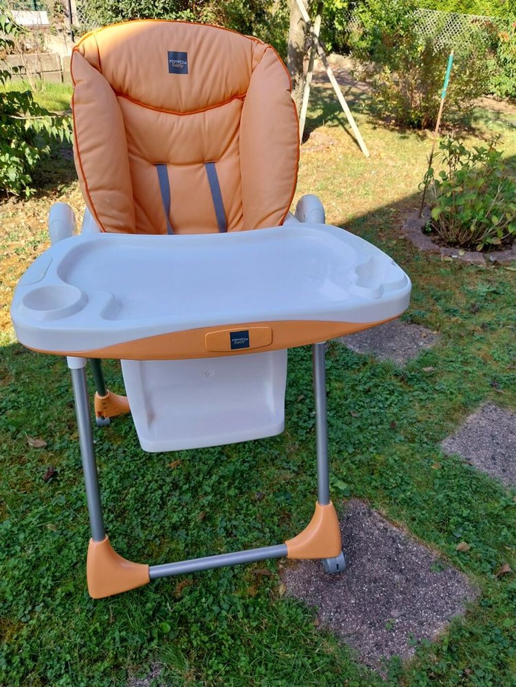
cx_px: 258
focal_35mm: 26
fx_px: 517
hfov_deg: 53.1
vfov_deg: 67.3
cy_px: 344
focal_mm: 4
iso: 25
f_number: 1.8
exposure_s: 1/187
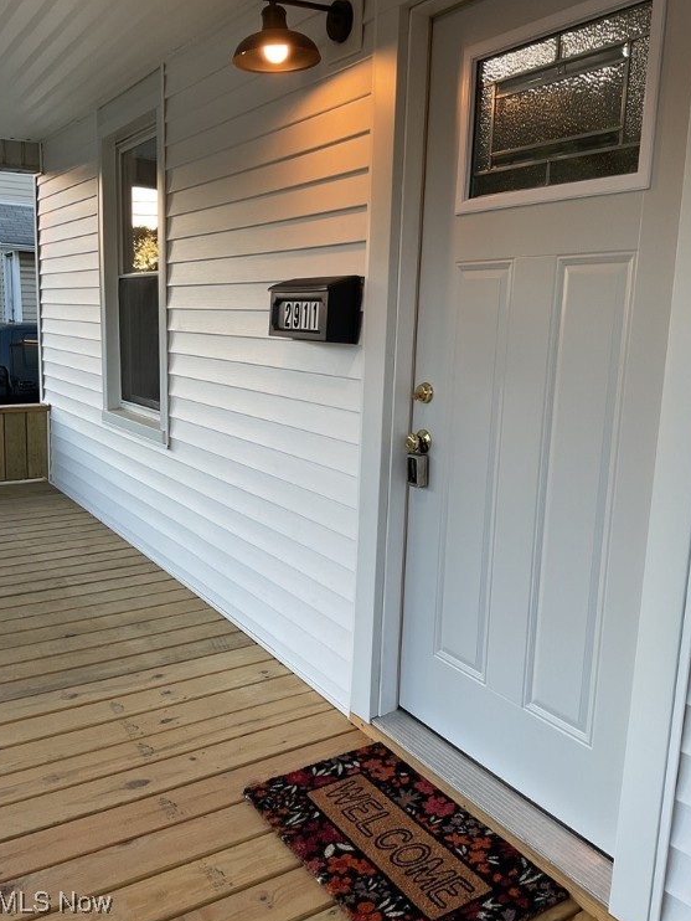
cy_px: 453
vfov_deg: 59.9
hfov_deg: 46.8
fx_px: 798
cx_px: 346
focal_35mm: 30
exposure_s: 1/120
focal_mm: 3
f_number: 1.8
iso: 32
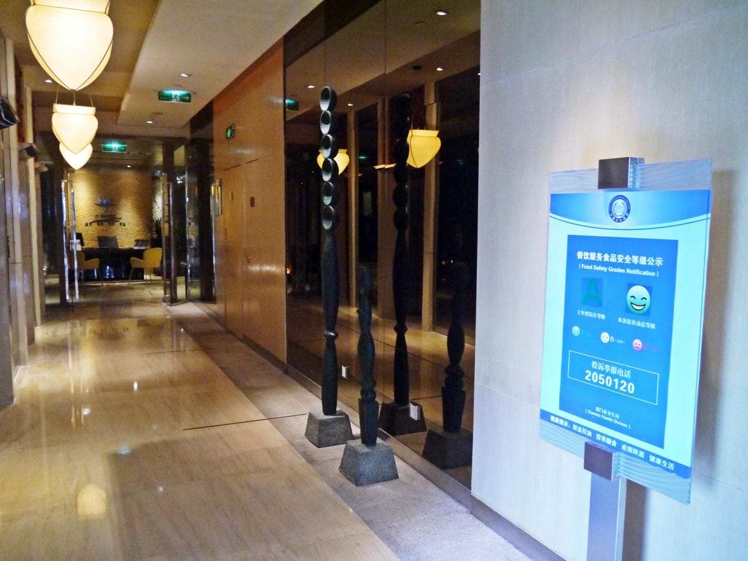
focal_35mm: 28
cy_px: 280
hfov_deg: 63.4
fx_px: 605
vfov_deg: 49.7
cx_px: 374
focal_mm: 14
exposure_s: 1/60
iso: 1600
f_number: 3.5
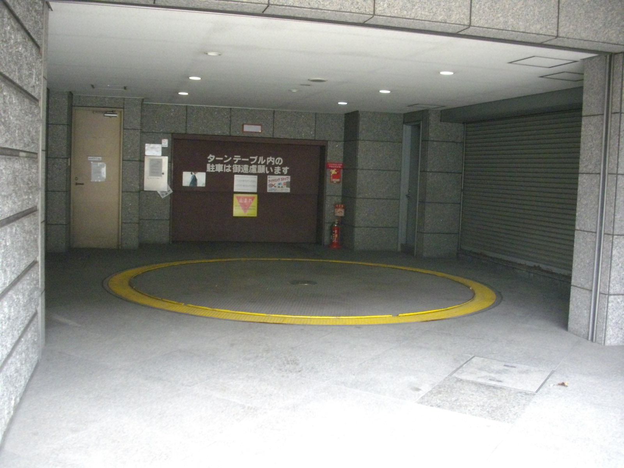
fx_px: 667
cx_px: 312
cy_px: 234
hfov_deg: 50.1
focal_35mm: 37
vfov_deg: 38.7
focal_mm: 6.2
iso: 428
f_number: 2.8
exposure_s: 1/50
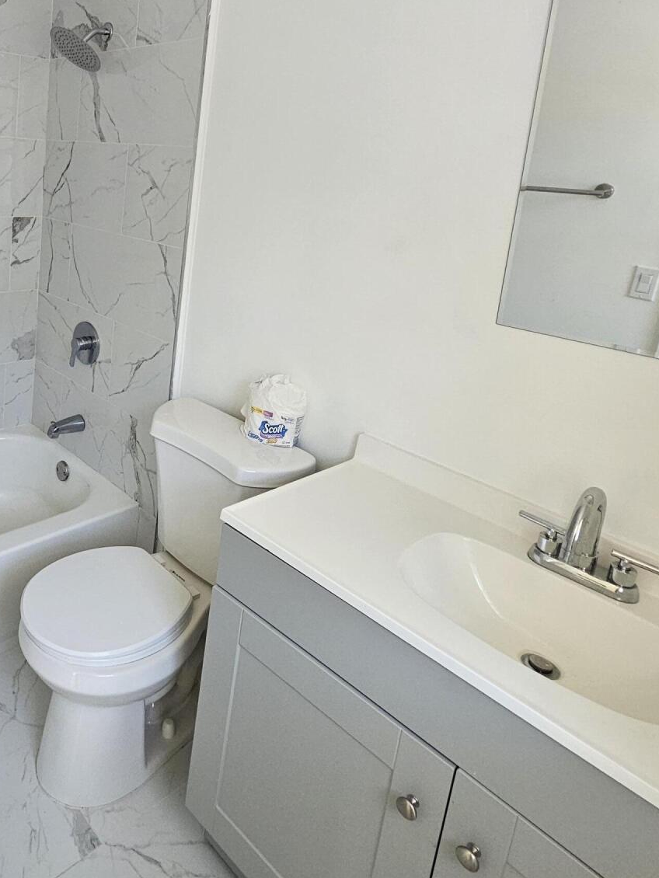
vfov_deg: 71.2
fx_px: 584
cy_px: 276
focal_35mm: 23
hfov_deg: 52.5
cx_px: 78
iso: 250
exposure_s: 1/60
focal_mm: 2.2
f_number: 2.2
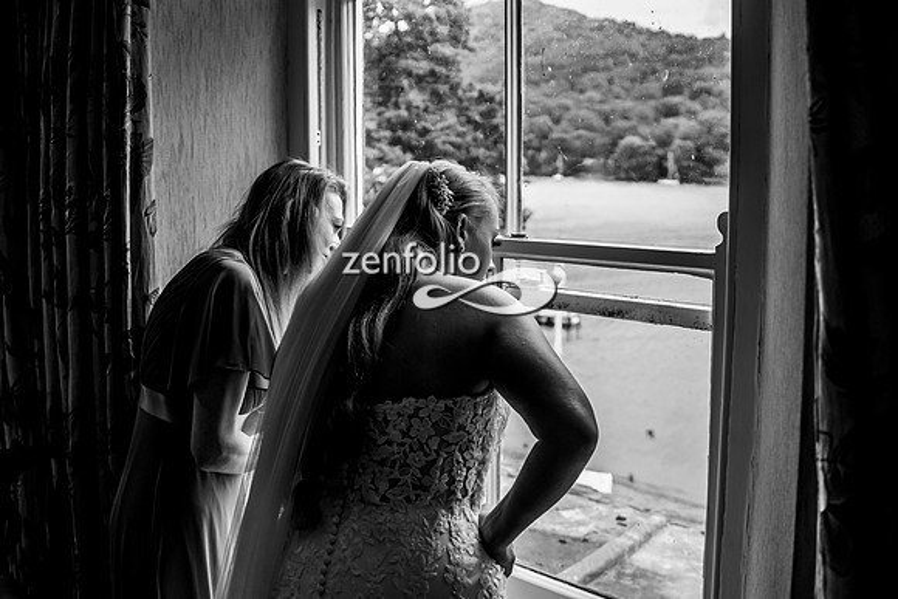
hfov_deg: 55.7
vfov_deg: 38.7
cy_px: 235
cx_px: 432
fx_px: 849
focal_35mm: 34
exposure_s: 1/3200
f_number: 2.8
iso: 800
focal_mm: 28
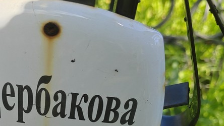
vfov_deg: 21.5
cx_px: 72
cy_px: 140
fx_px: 315
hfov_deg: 38.7
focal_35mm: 53
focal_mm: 5.52
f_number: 1.9
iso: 100
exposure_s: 1/460
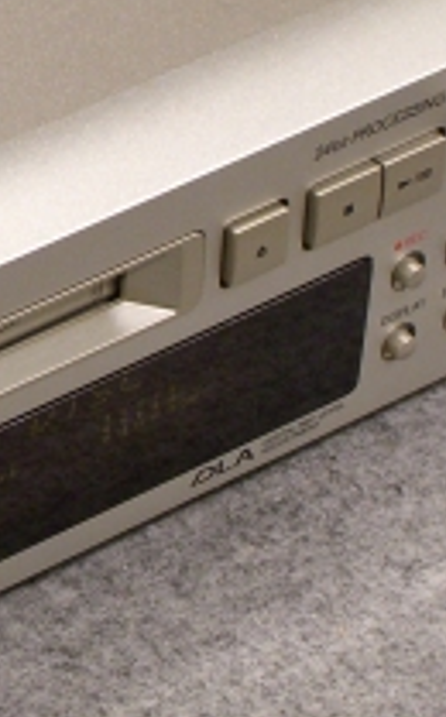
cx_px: -388
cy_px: 89
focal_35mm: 260
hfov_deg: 5.0
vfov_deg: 8.1
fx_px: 5074
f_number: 4.4
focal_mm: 16.6
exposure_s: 1/15
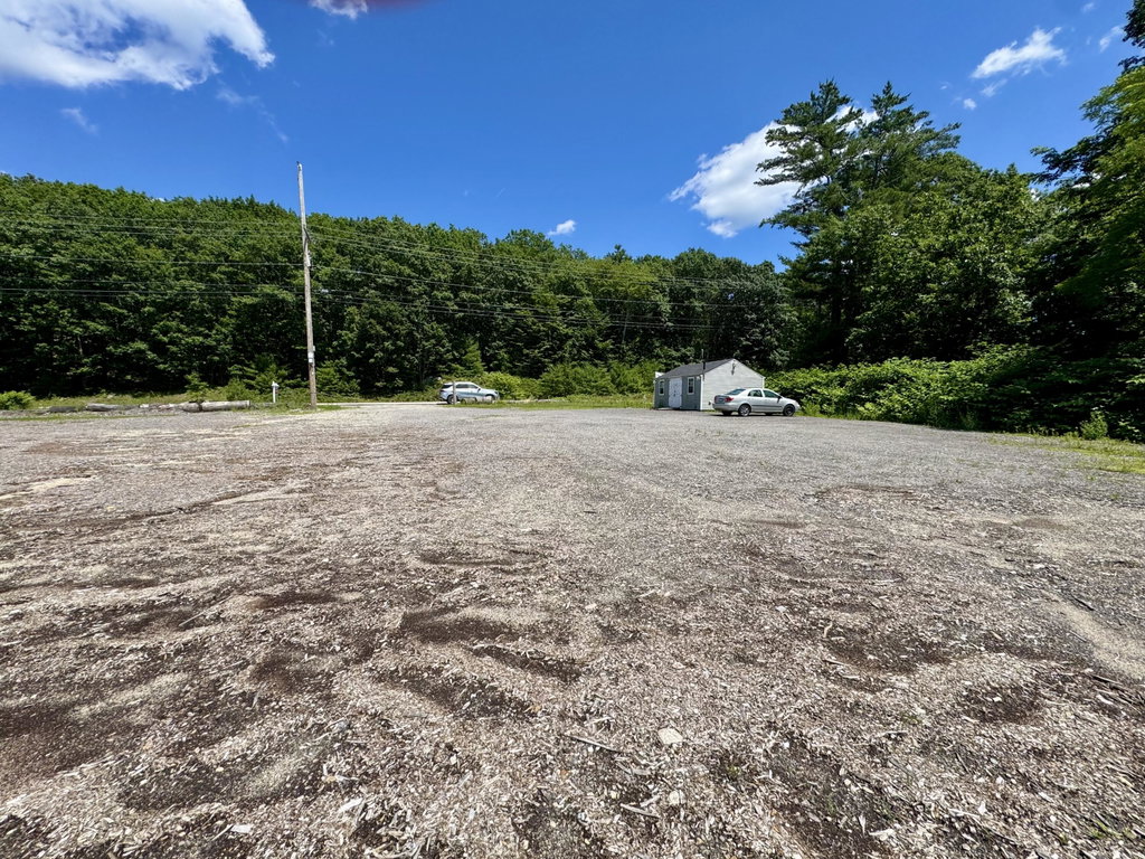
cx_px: 572
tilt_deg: -4.3
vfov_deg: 85.7
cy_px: 430
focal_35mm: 14
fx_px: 463
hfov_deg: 102.1
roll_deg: +0.5
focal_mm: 2.22
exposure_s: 1/1748
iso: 50
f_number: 2.2
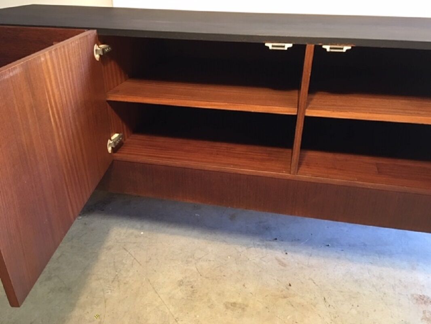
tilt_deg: -26.8
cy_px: 162
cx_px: 216
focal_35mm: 29
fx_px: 361
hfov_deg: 61.6
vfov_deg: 48.2
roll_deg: -1.1
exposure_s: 1/8
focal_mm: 4.15
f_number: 2.2
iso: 100
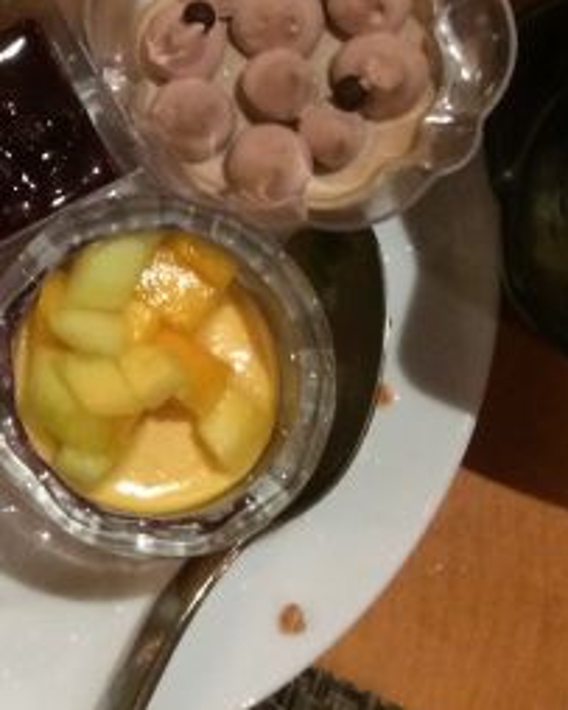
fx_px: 1640
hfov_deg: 19.0
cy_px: 103
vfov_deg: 23.9
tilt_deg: -77.2
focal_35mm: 78
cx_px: -27
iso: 250
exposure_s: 1/20
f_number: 2.2
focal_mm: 4.15
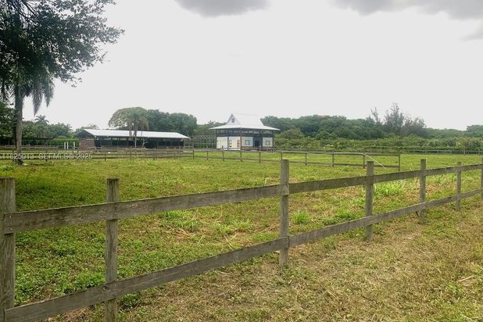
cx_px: 245
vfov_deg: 46.4
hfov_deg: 65.5
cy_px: 157
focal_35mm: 28
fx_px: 376
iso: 25
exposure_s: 1/3401
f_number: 1.8
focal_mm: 4.25
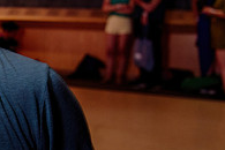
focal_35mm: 93
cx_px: -183
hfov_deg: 17.6
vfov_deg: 14.6
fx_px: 581
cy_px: 27
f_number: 3.2
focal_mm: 24
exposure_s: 1/100
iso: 400
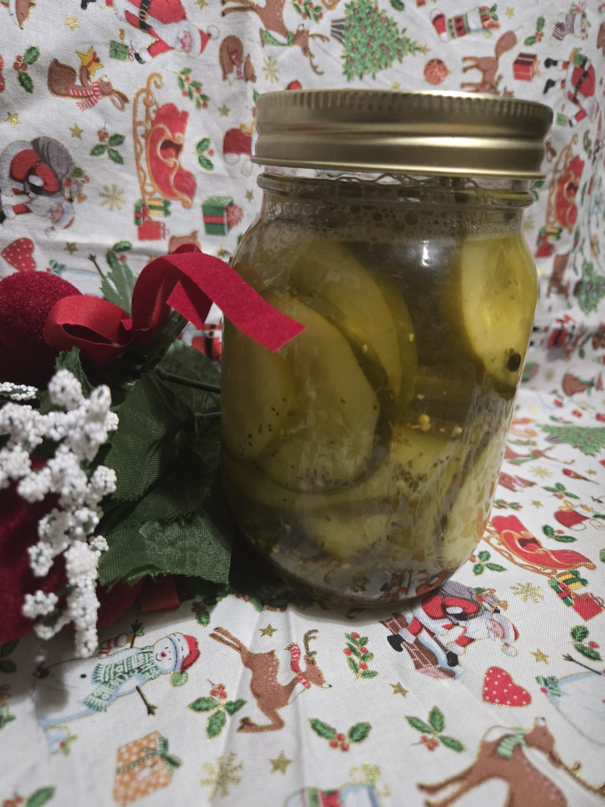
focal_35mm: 23
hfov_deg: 58.9
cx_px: 302
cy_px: 404
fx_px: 536
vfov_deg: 73.9
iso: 1600
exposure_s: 1/40
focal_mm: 5.4
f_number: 1.8
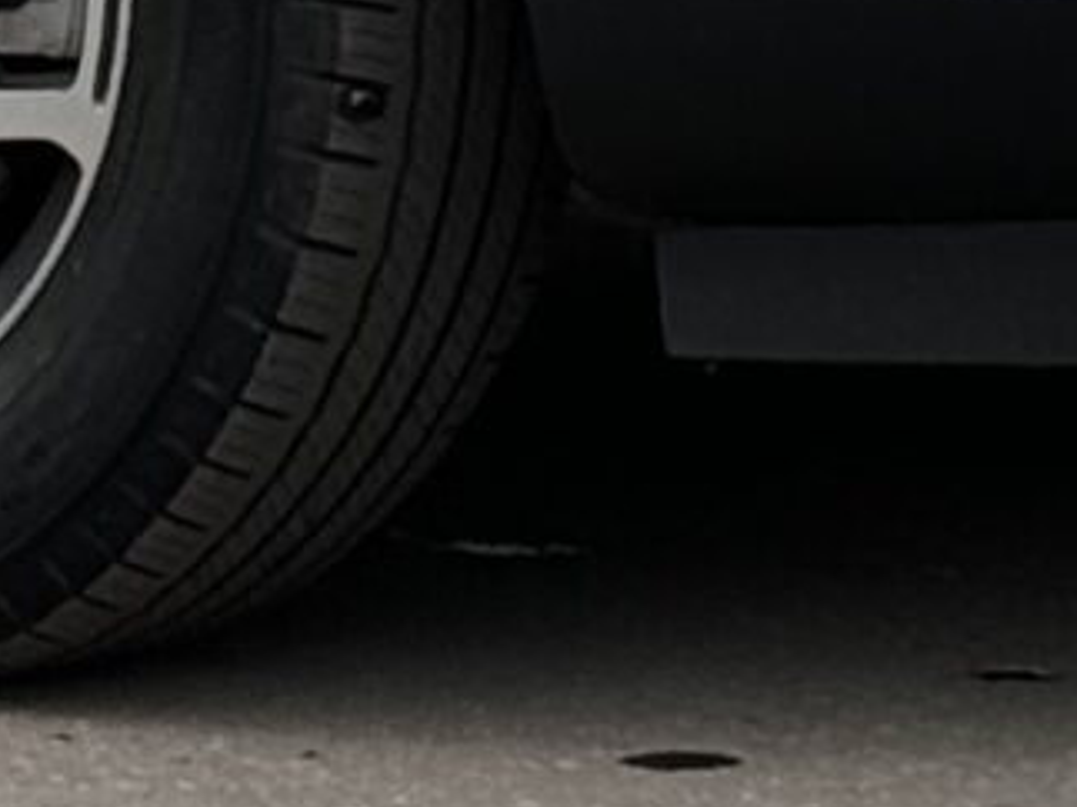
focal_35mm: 381
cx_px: -764
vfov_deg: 3.8
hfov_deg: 5.1
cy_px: -1944
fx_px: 11850
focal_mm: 6.76
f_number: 1.78
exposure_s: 1/3610
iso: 64
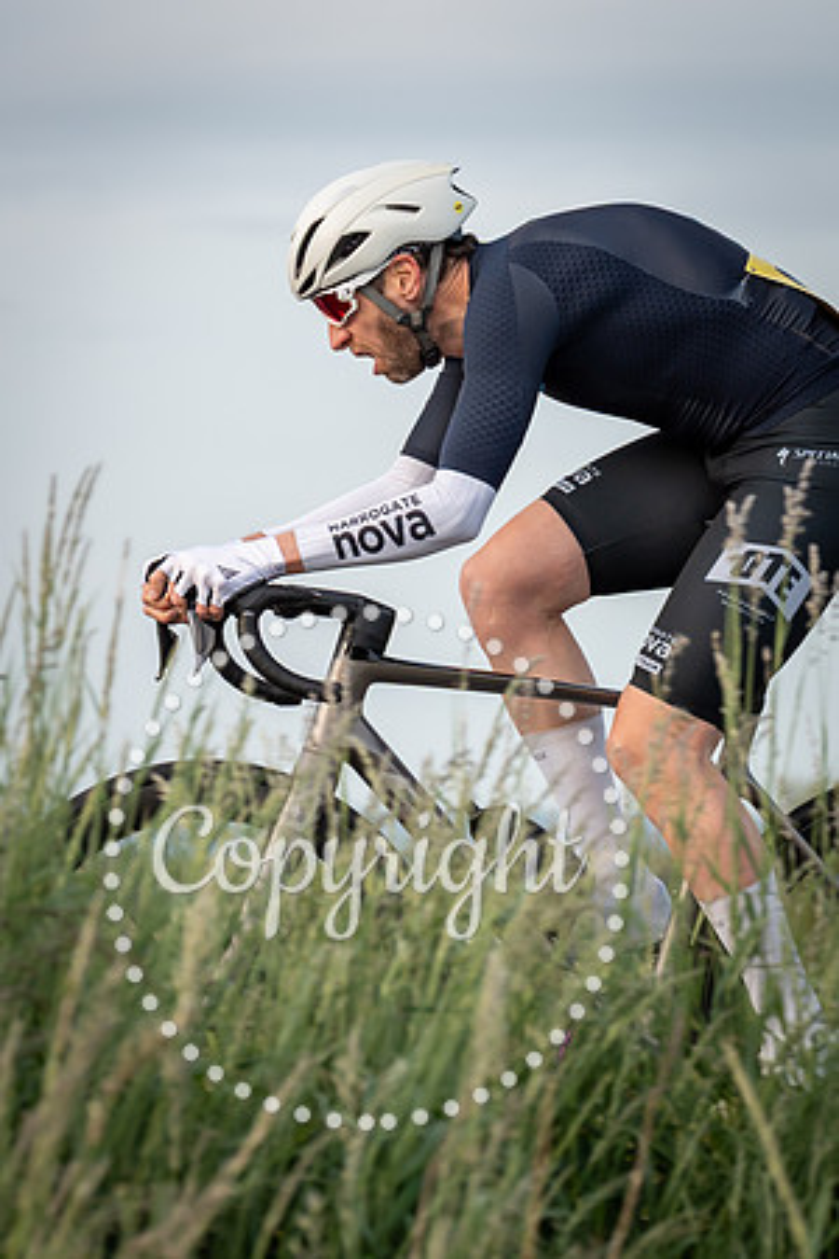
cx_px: 676
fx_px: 8144
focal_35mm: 233
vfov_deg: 8.8
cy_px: 480
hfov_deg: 5.9
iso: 250
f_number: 4
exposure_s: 1/1000
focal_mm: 106
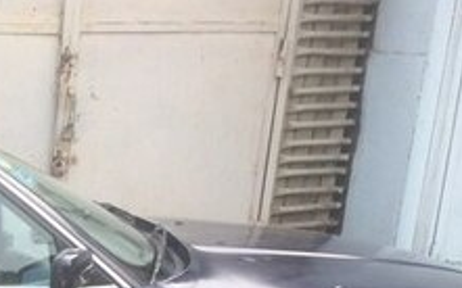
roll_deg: -0.5
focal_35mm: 92
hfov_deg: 19.9
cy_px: 414
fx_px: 1158
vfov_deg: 13.5
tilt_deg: -19.8
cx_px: -209
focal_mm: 4.15
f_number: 2.2
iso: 32
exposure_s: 1/446
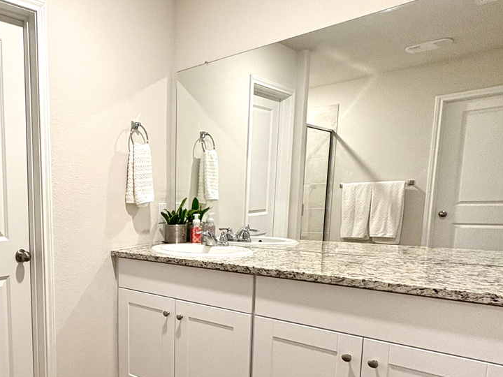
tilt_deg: -6.9
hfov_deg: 54.8
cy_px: 248
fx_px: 407
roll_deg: +1.5
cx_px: 46
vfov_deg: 49.0
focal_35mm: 28
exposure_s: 1/60
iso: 200
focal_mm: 2.22
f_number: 2.2
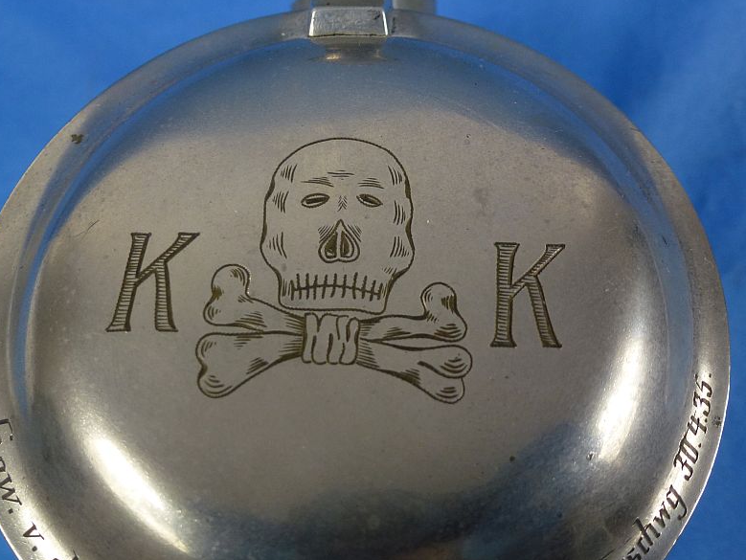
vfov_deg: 36.8
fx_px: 841
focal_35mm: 39
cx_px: 372
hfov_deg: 47.8
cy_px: 276
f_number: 3.8
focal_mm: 6.8
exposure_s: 1/80
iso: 160
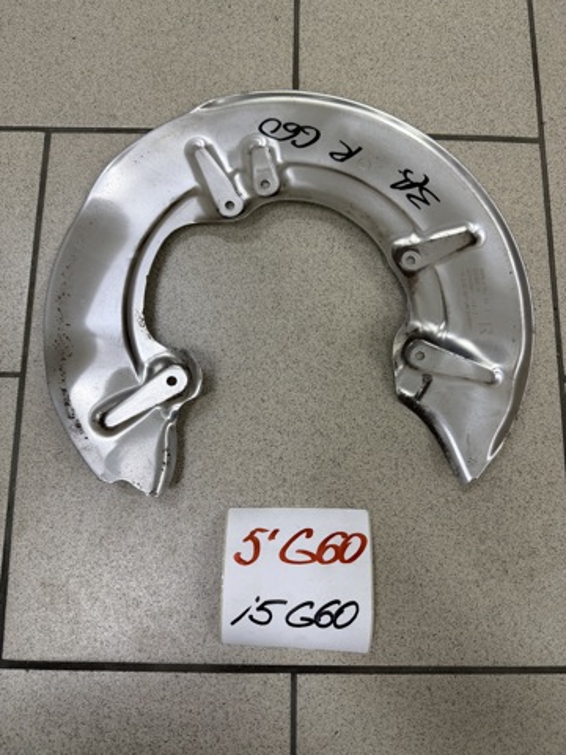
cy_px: 378
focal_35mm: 24
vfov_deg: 71.6
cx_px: 283
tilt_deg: -78.5
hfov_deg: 56.8
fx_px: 523
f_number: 1.78
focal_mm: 6.76
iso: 200
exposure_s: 1/100
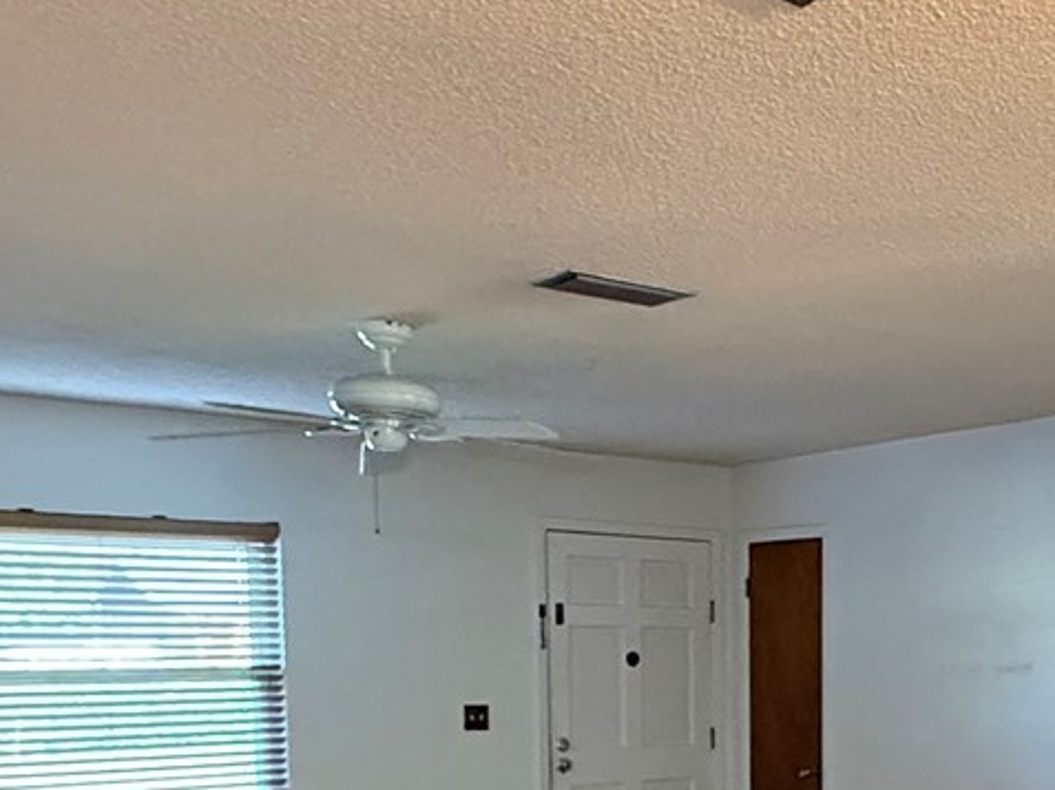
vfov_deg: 29.0
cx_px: 933
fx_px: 1431
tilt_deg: -5.8
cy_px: 781
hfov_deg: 38.0
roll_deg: -0.4
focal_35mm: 47
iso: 800
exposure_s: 1/60
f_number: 2.2
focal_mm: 2.22
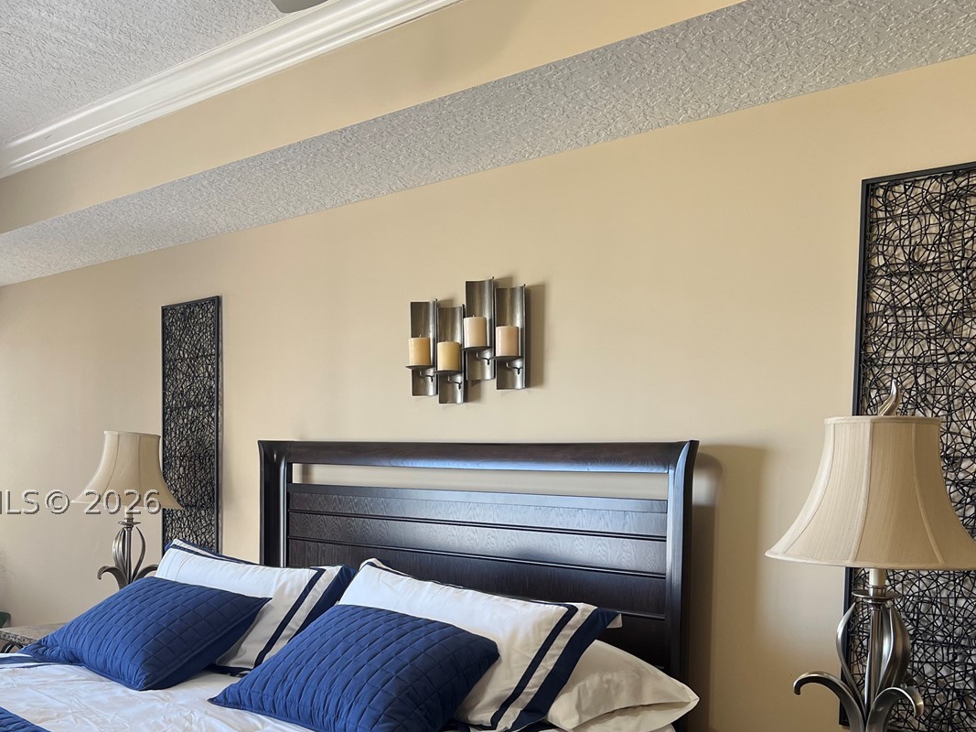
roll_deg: -1.1
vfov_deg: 36.3
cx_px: 441
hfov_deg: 47.8
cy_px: 501
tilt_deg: -2.6
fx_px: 1099
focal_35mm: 39
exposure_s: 1/60
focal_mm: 5.7
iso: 80
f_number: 1.5
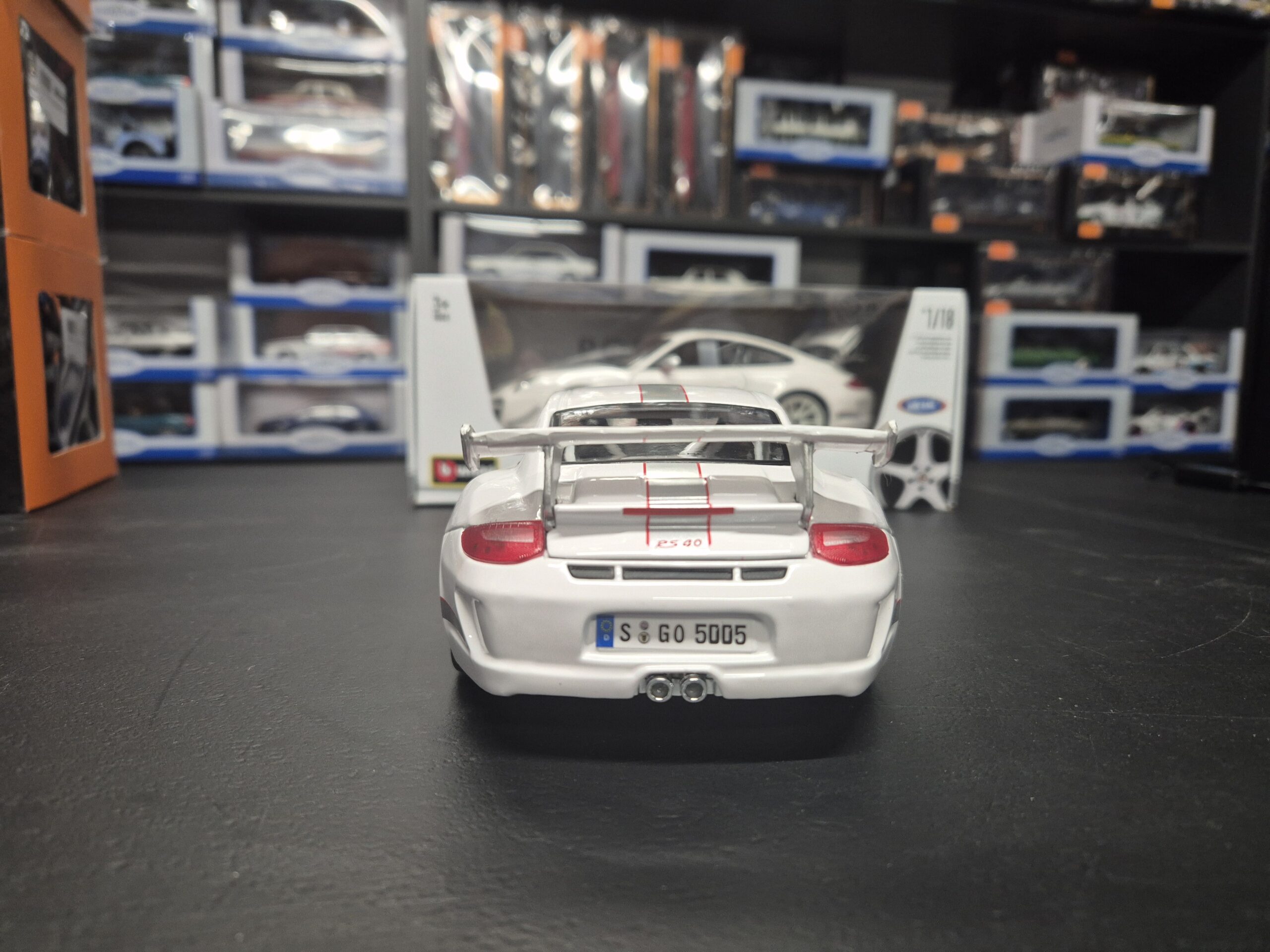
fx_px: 844
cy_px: 476
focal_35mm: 23
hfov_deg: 73.9
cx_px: 635
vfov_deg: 58.9
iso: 320
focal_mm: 5.4
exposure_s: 1/100
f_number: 1.8
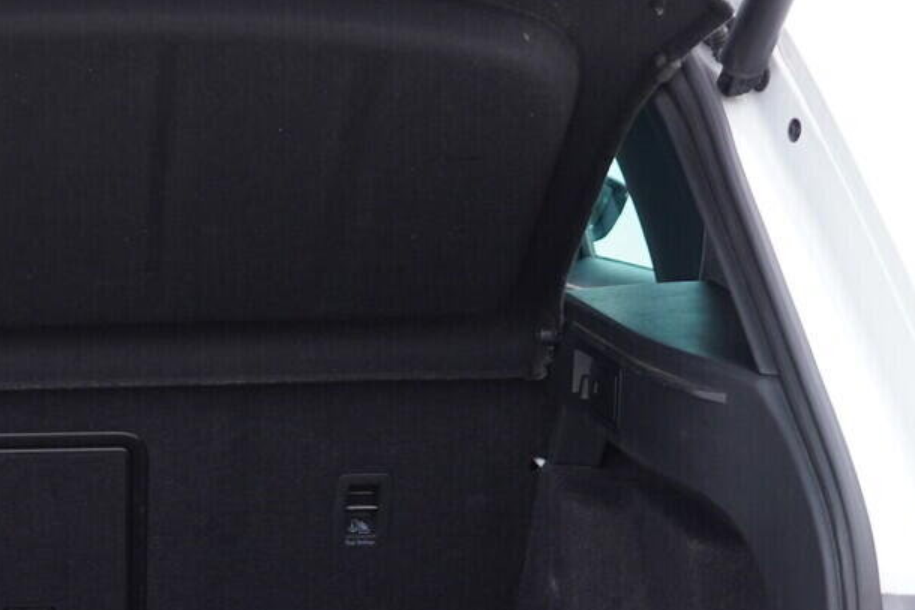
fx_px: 2161
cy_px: 585
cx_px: -9
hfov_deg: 22.9
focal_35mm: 85
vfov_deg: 15.8
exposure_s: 1/40
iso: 320
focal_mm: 24
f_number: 2.8
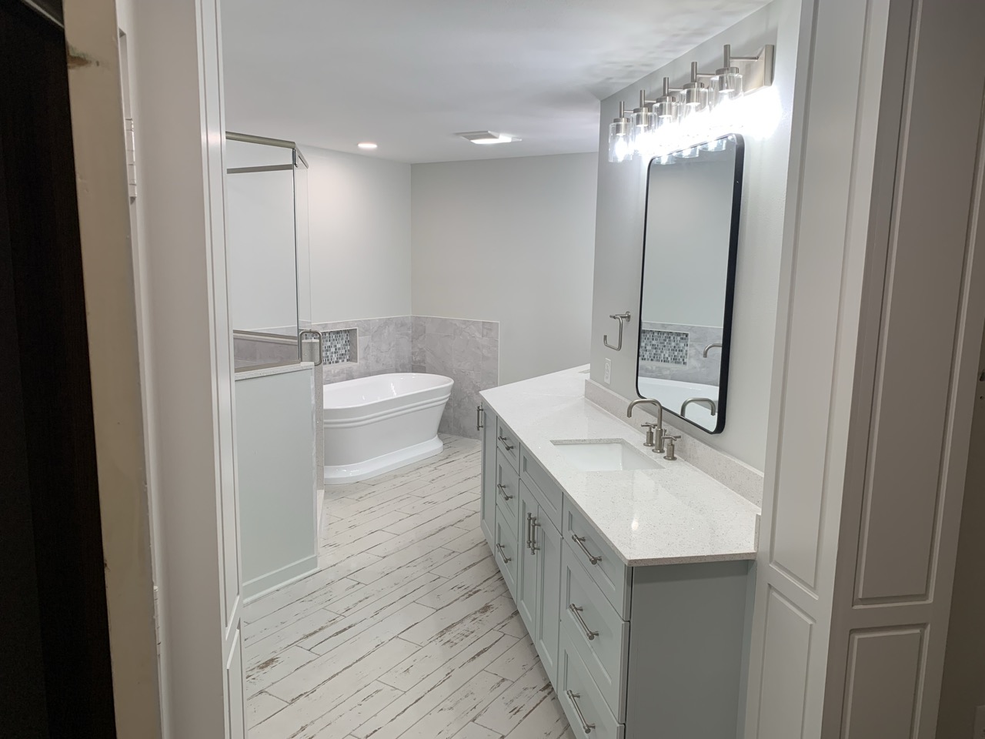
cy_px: 370
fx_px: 740
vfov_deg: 53.1
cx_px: 492
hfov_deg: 67.3
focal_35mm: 26
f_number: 1.8
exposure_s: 1/120
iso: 64
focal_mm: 4.25
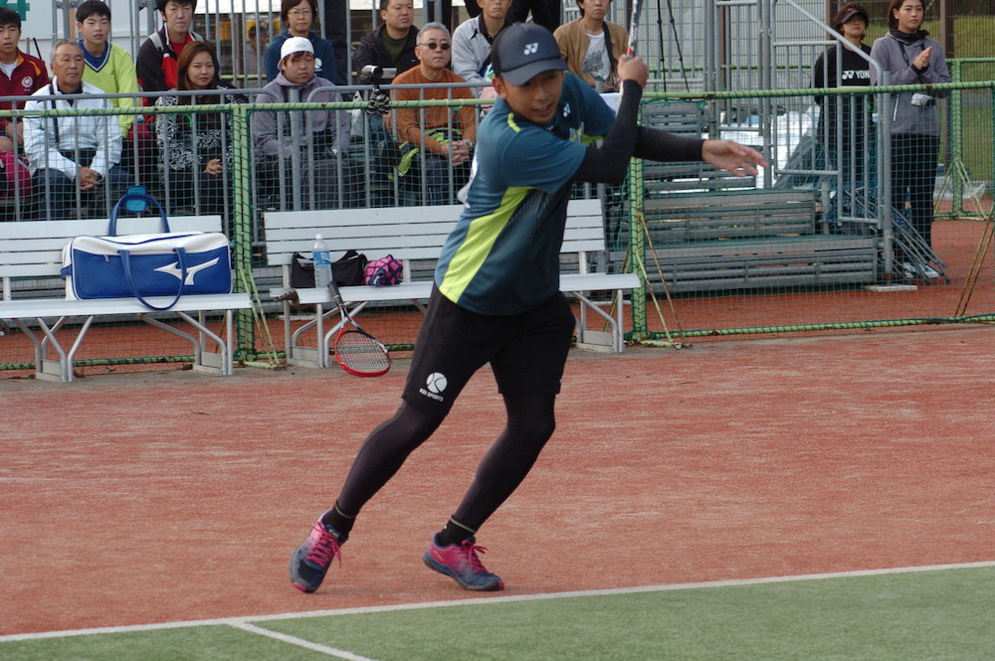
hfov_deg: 13.1
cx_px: 498
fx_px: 4349
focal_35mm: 158
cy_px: 330
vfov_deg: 8.7
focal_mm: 105
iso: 400
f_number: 6
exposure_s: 1/500
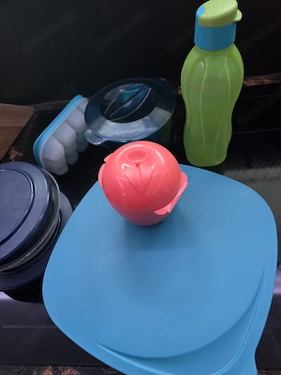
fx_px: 249
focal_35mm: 23
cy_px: 188
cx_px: 140
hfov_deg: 58.9
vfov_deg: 73.9
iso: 500
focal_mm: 6.5
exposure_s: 1/66.7
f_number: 1.4
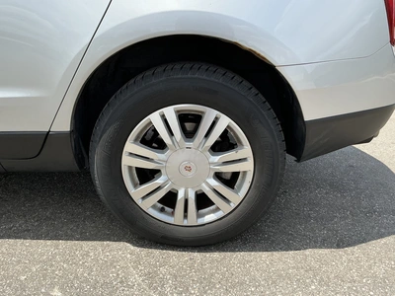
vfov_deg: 49.7
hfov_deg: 63.4
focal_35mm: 28
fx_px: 320
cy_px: 148
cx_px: 198
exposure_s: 1/1250
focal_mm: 3
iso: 25
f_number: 1.8
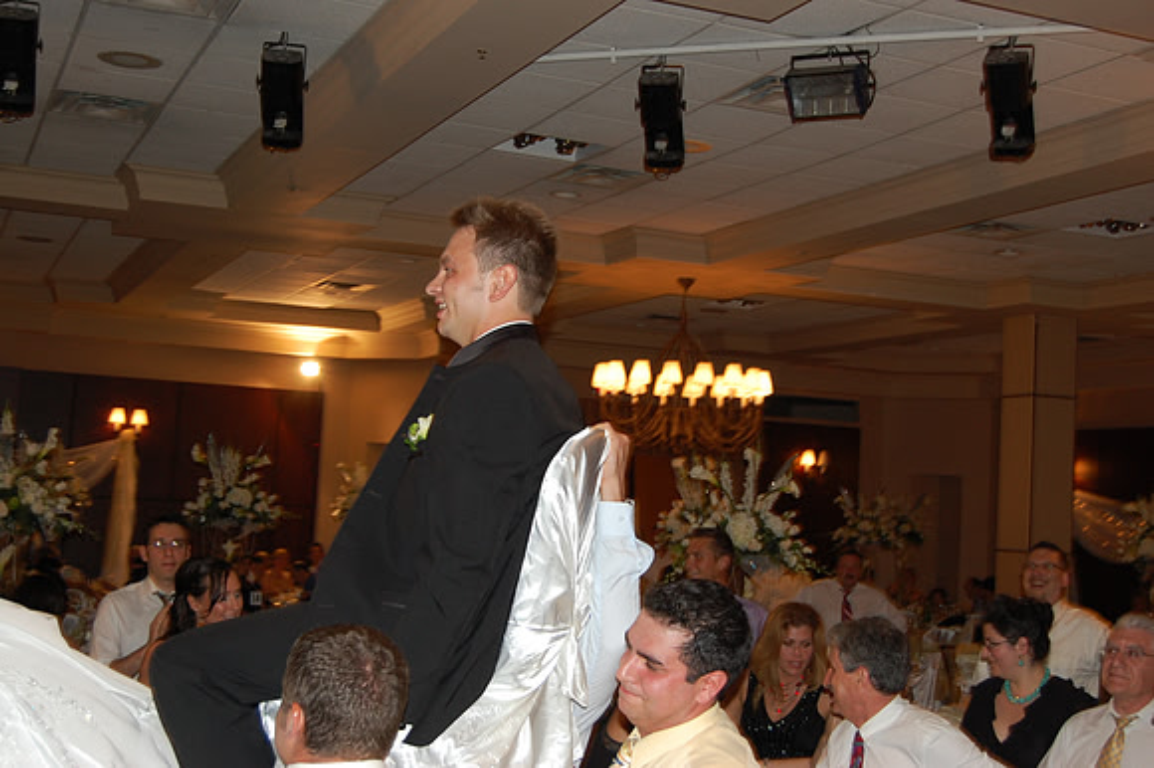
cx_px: 577
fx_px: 1538
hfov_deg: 41.1
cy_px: 384
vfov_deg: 28.0
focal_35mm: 48
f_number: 4.5
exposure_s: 1/60
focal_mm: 32
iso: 400
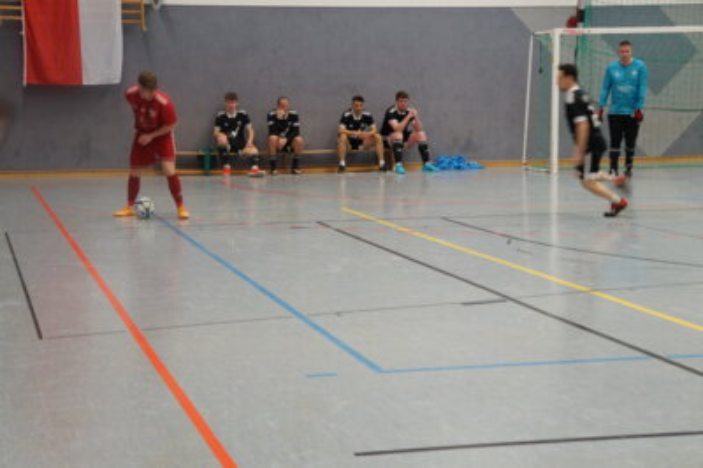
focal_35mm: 76
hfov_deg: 26.5
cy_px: 234
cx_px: 352
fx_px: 1493
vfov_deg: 17.8
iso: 1250
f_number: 5
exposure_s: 1/80
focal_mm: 51
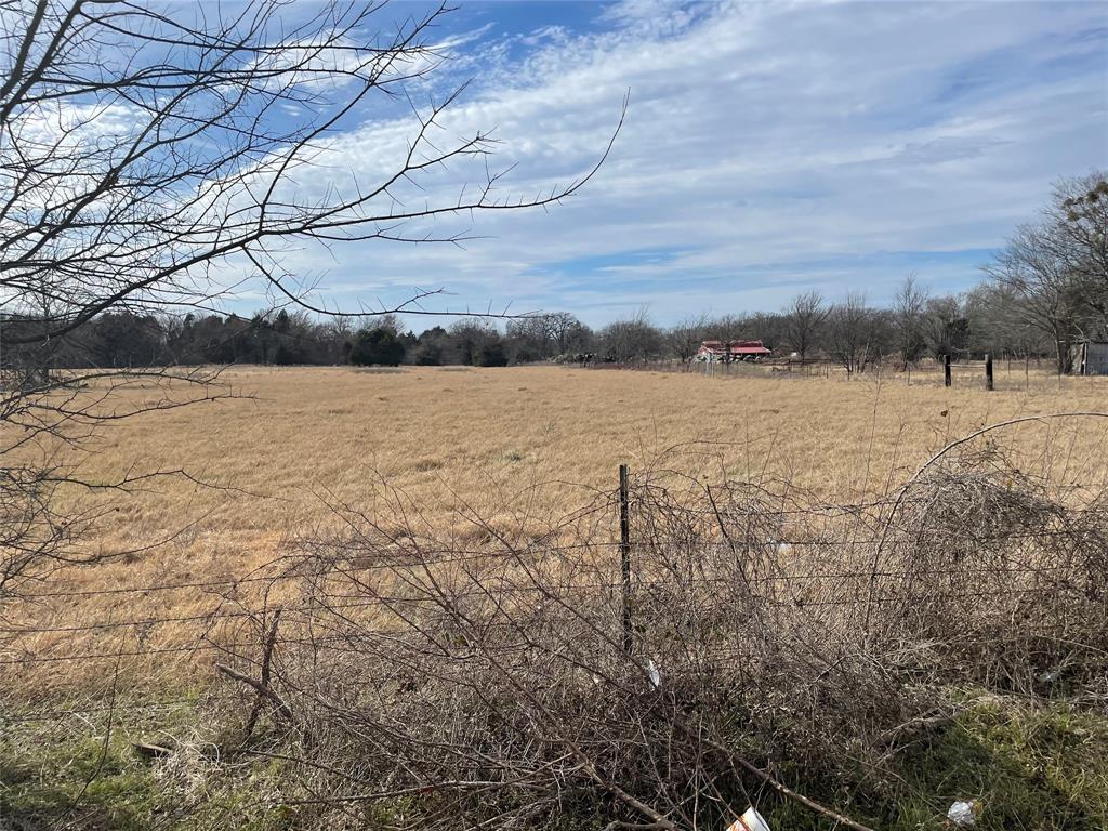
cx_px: 554
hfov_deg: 67.3
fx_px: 832
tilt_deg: -5.6
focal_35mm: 26
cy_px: 416
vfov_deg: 53.1
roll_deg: +1.5
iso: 32
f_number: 1.6
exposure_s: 1/5814
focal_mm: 4.2
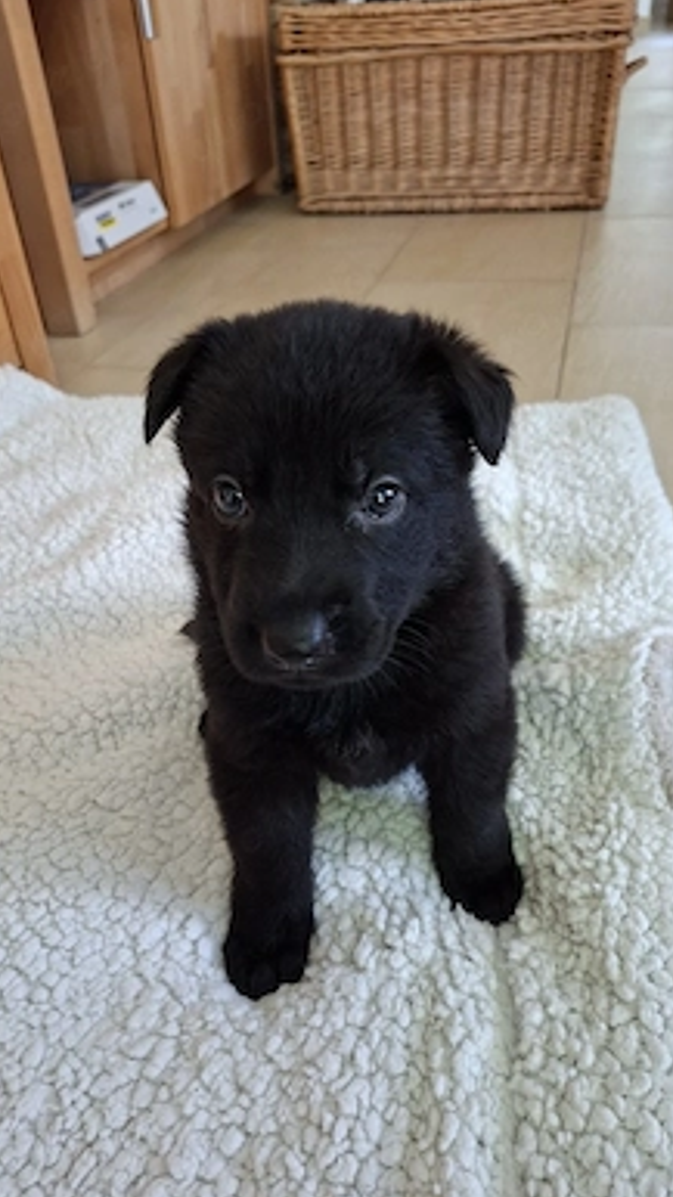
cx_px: 344
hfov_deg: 44.4
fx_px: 825
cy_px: 611
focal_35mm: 26
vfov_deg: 71.9
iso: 400
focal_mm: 5.54
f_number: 1.8
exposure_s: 1/33
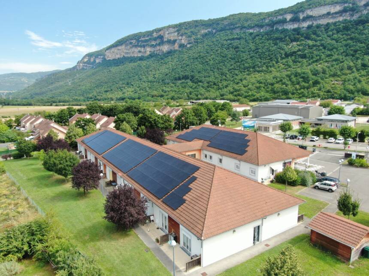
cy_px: 138
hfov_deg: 71.6
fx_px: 256
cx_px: 184
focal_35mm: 24
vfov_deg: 56.8
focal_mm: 4.39
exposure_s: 1/100
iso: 100
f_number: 2.8
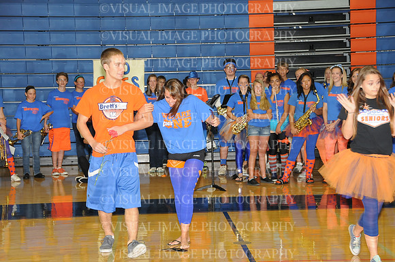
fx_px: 920
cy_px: 131
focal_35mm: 84
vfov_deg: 16.2
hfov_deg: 24.2
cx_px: 198
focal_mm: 56
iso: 800
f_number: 7.1
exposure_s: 1/60
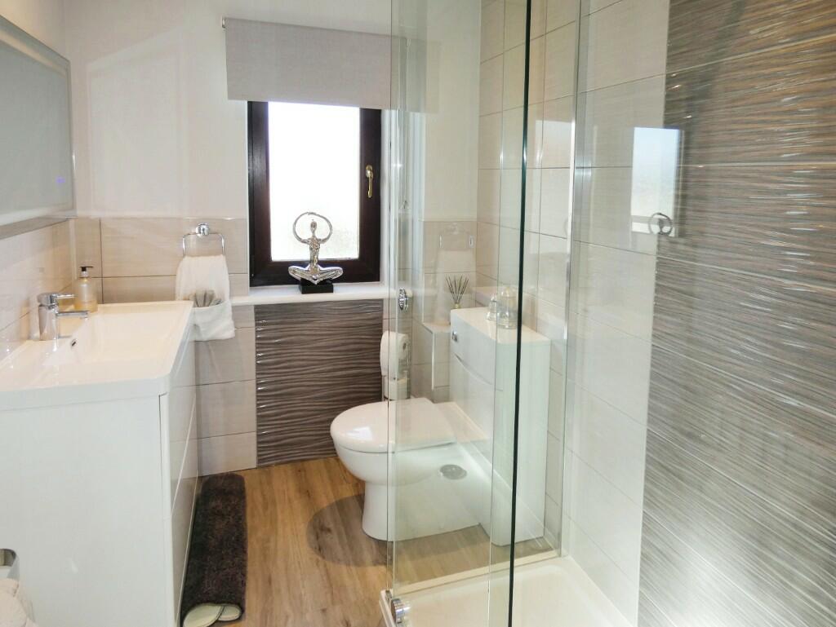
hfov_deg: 81.7
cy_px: 314
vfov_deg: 66.0
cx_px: 418
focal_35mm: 20
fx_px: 483
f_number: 2.8
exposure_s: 1/60
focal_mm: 3.6
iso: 80
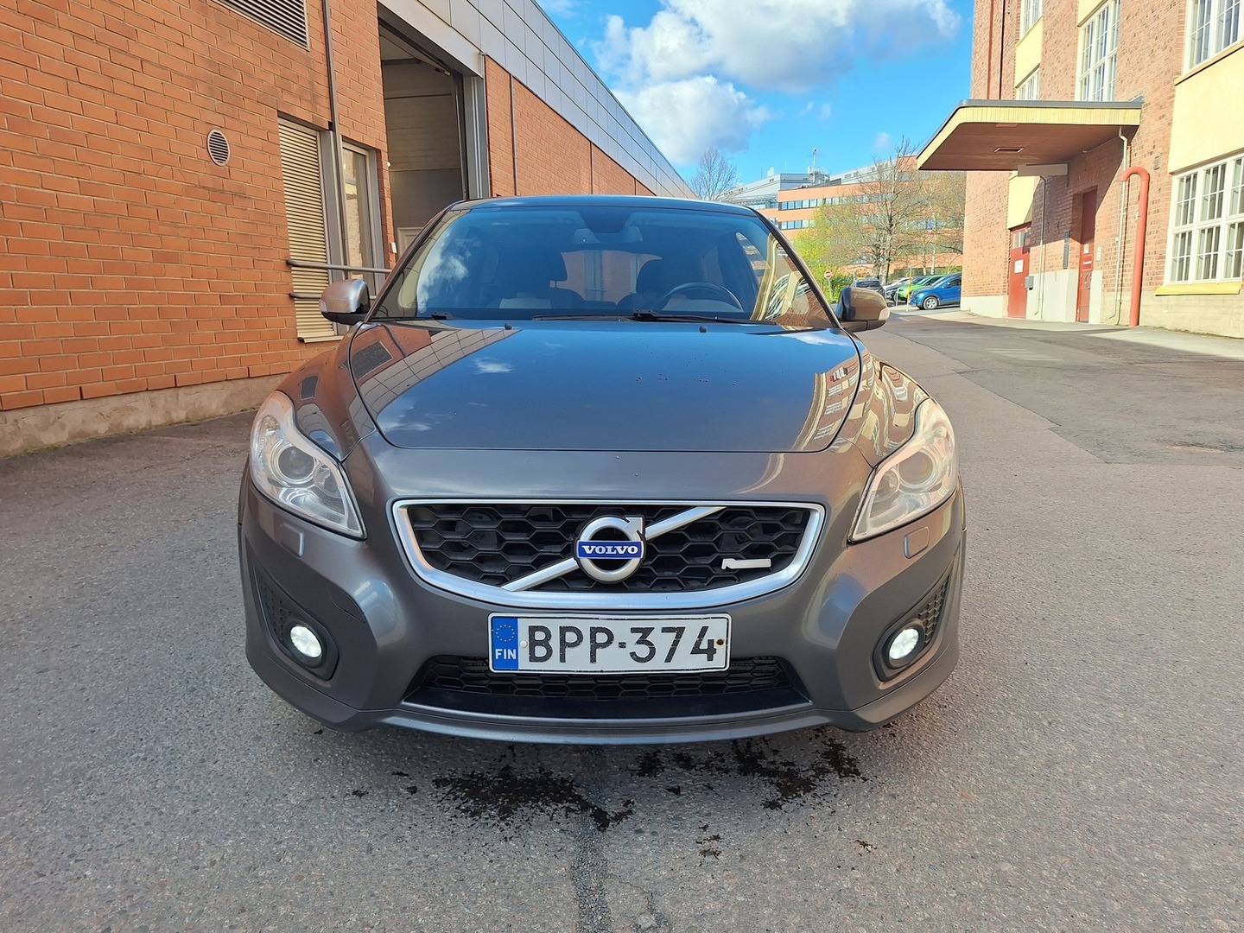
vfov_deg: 58.9
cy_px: 466
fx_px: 827
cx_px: 622
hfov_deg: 73.9
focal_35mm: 23
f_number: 1.8
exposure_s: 1/1143
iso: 40
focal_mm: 5.54
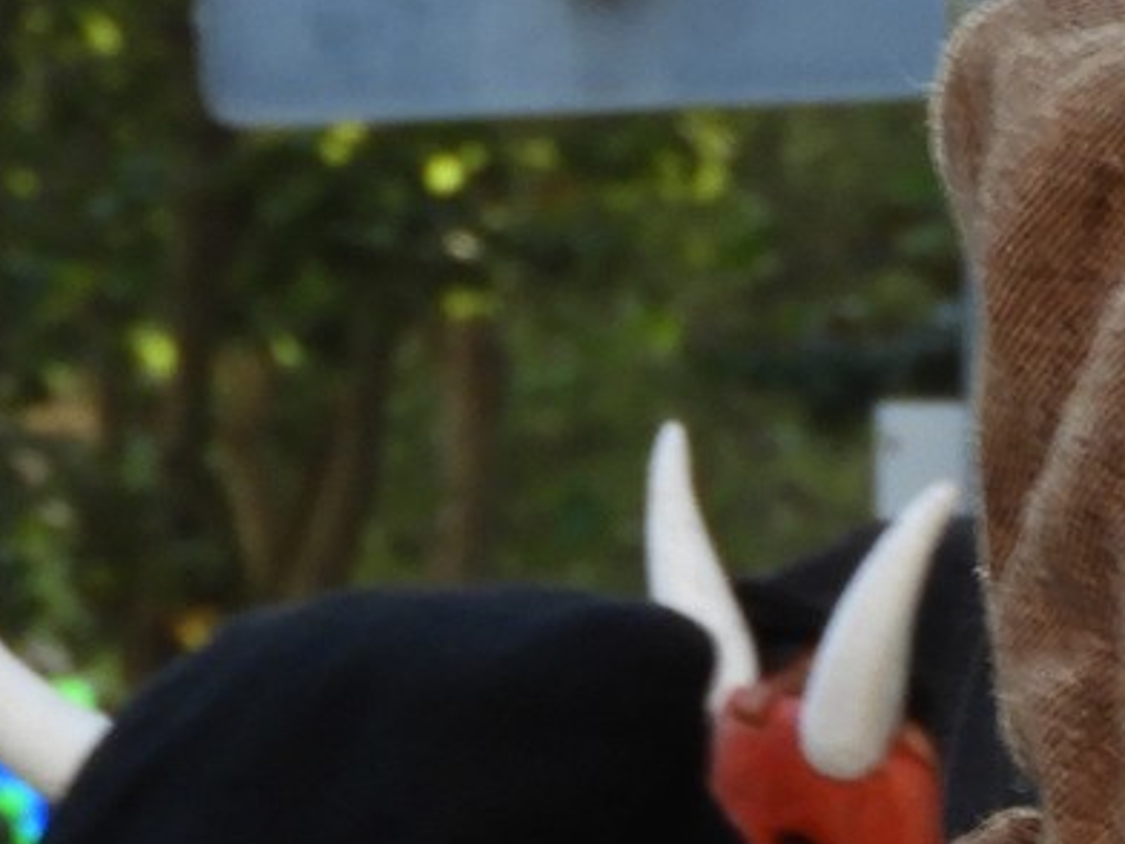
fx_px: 32857
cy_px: 1186
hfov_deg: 2.0
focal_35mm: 1011
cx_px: 1713
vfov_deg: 1.5
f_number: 5.3
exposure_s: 1/60
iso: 140
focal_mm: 39.4
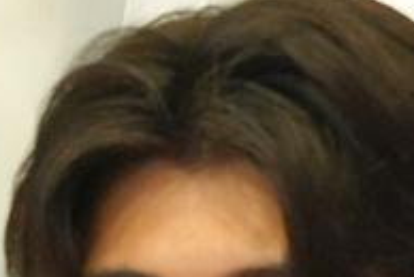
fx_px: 35566
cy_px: -524
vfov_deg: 0.4
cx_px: 329
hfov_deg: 0.7
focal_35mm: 3088
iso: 6400
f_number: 6.7
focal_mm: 500
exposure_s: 1/100
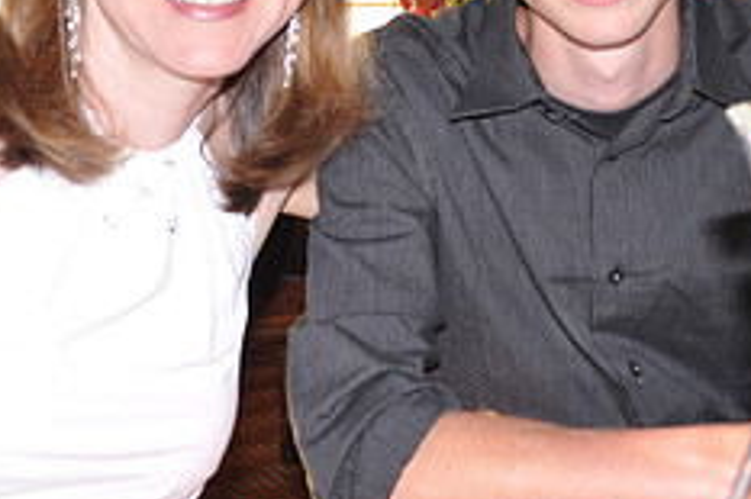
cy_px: 60
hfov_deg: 24.8
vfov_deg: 16.4
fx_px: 1709
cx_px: 393
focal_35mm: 82
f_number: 5.6
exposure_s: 1/30
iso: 200
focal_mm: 22
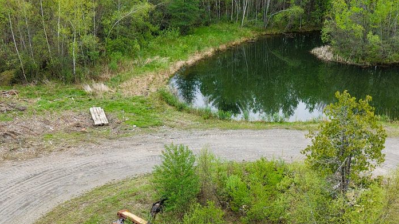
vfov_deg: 19.8
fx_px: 635
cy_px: 189
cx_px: 236
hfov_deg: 34.8
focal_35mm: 60
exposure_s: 1/2000
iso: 170
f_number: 1.8
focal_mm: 8.67
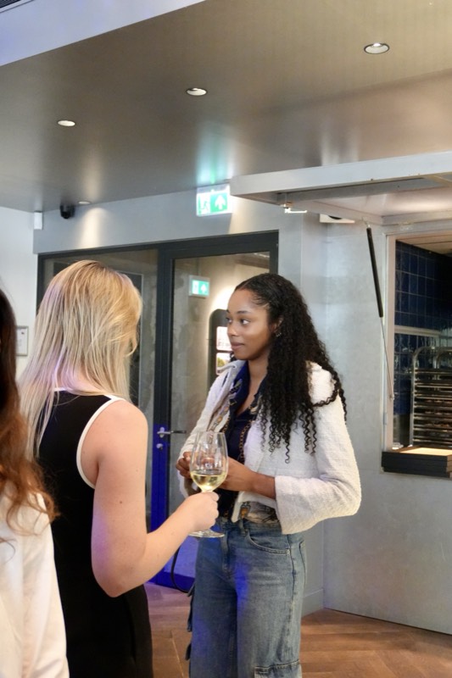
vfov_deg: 43.6
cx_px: 226
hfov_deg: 29.9
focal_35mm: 45
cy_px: 339
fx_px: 848
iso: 6400
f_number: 5
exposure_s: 1/125
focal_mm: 30
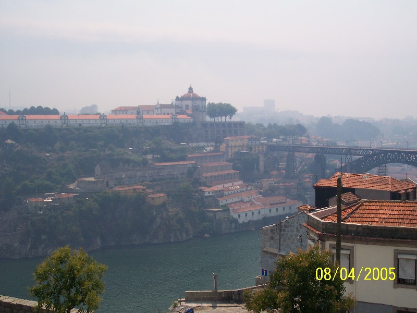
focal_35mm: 38
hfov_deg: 49.0
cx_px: 208
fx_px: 458
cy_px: 156
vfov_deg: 37.7
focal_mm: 8
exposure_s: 1/1000
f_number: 4.8
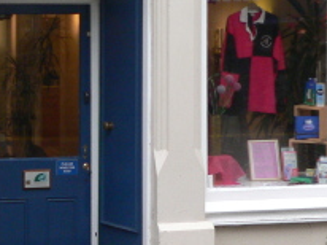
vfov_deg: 11.6
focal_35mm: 127
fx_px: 1198
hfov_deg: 15.4
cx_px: 59
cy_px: 43
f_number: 3.7
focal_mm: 8.5
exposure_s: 1/100
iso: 200
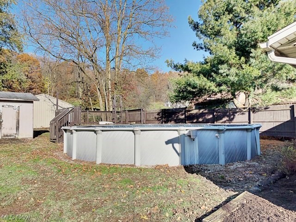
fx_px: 222
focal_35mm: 26
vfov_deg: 53.1
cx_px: 148
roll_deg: +0.0
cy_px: 111
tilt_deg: +3.4
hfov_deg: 67.3
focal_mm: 4.25
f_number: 1.8
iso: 25
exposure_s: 1/1468
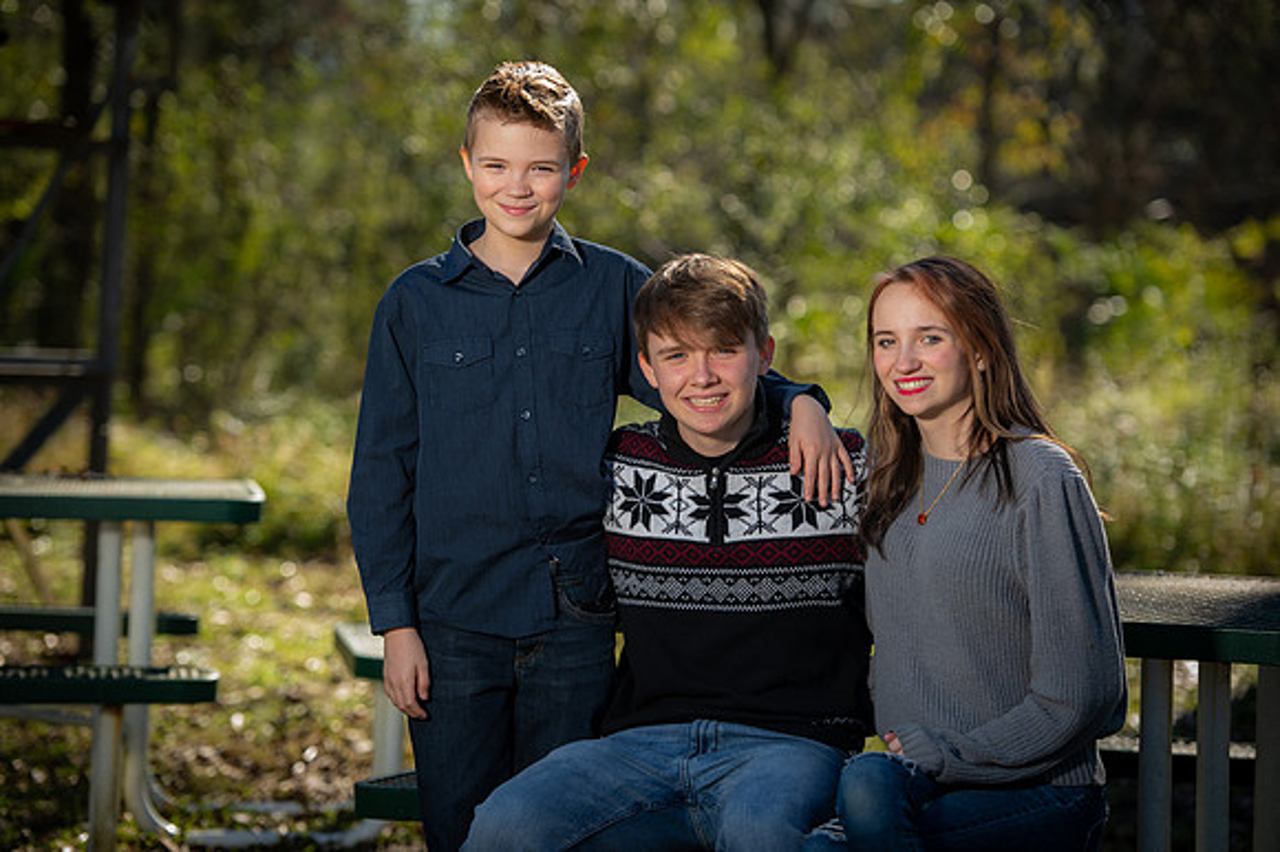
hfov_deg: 17.1
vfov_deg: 11.4
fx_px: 4264
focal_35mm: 120
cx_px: 640
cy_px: 426
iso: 50
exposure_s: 1/250
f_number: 3.5
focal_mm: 120
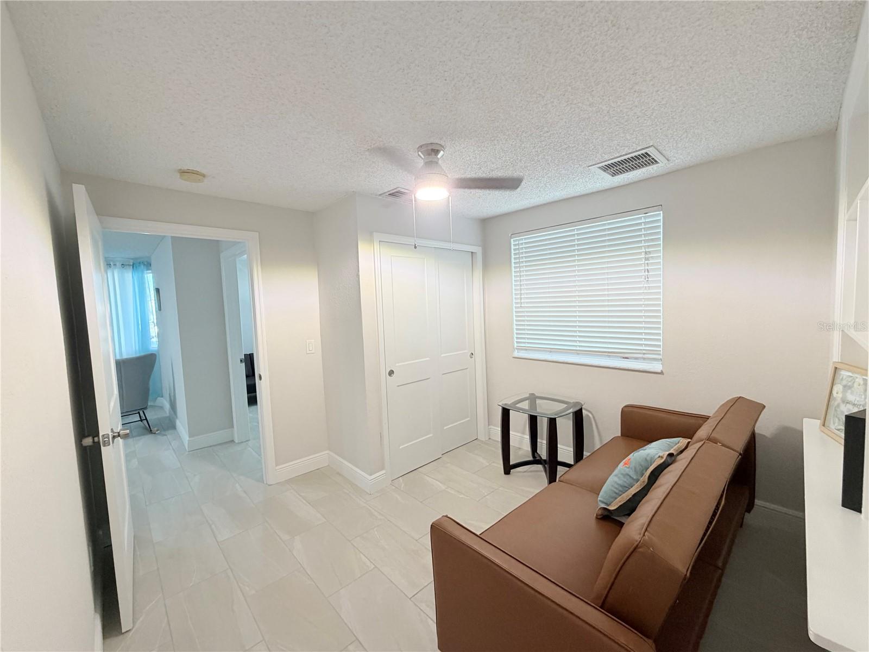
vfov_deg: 85.7
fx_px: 351
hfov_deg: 102.1
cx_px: 434
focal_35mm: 14
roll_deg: +2.7
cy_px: 326
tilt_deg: -3.6
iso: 250
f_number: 2.2
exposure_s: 1/111
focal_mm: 2.22
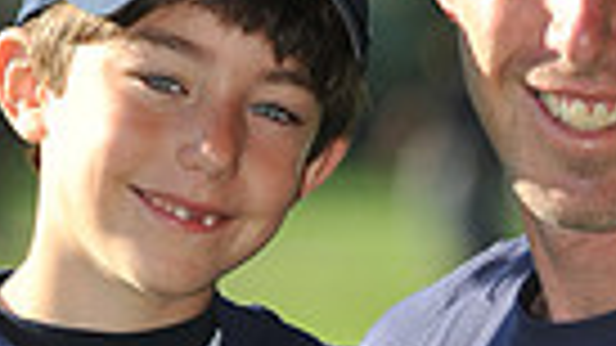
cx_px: 396
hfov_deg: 3.4
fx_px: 10484
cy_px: 553
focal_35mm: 642
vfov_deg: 1.9
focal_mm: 145
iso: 200
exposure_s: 1/1250
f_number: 4
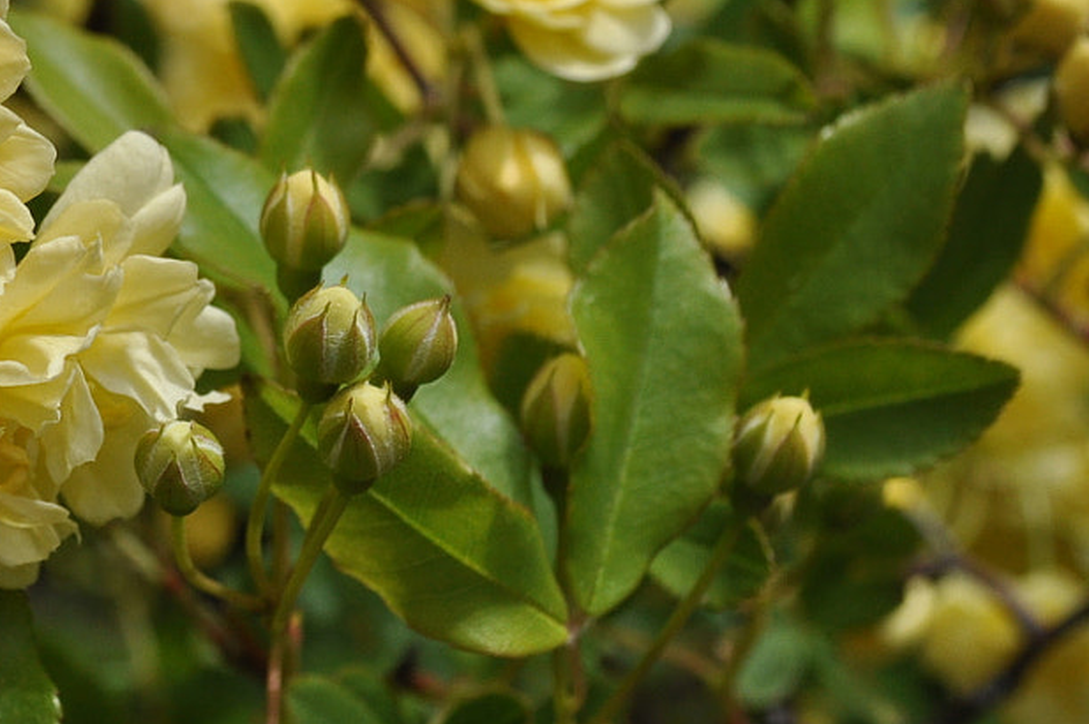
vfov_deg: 12.4
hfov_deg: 17.9
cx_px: -210
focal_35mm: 109
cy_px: 13
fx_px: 3294
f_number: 8
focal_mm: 28
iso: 320
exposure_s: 1/1000
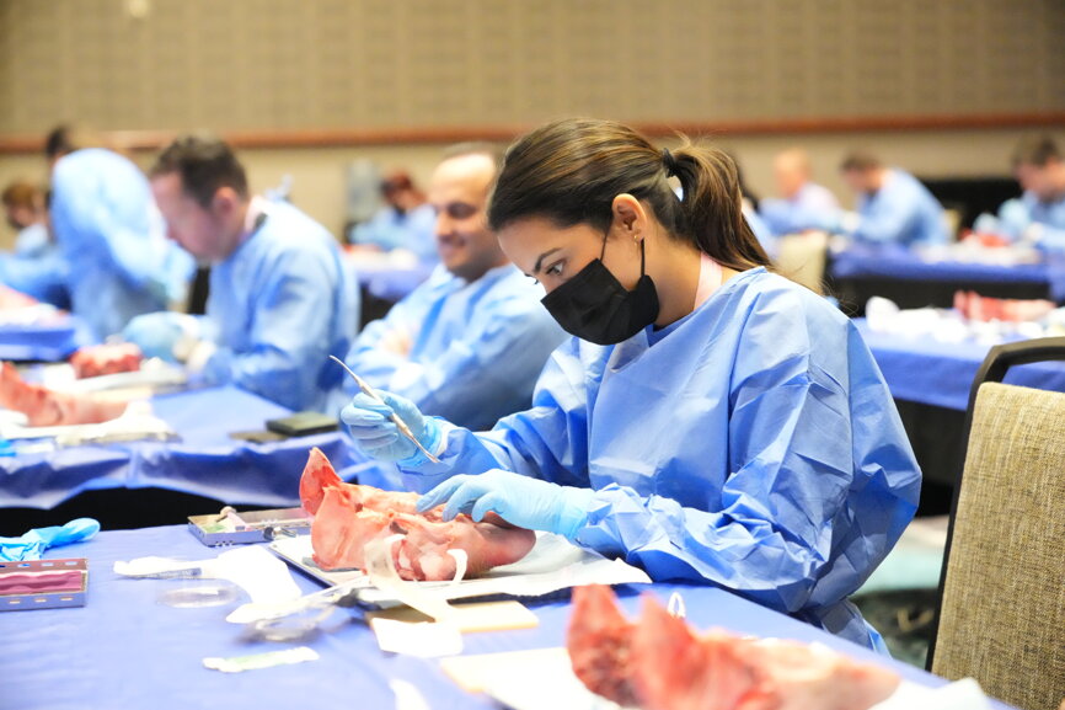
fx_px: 2070
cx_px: 532
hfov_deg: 28.8
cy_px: 355
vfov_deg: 19.4
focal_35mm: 70
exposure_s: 1/125
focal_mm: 70
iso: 16000
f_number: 2.8
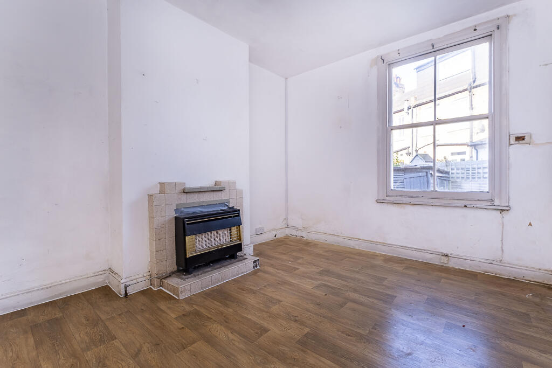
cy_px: 184
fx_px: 230
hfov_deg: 100.4
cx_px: 276
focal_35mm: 15
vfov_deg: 77.3
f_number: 4.5
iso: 320
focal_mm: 10
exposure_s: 1/50
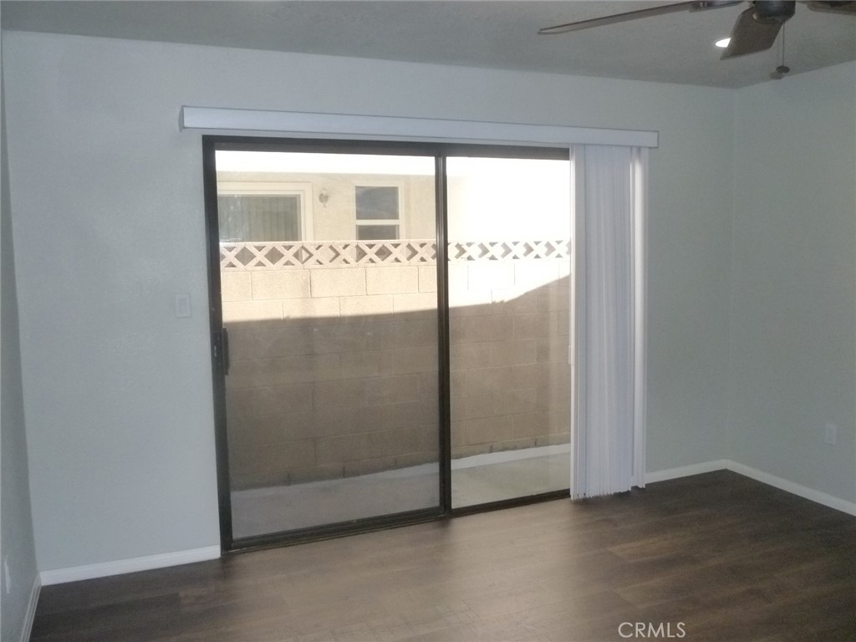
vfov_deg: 48.2
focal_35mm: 29
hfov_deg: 61.7
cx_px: 428
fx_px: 717
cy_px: 321
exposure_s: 1/320
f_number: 3.3
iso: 400
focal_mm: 5.2
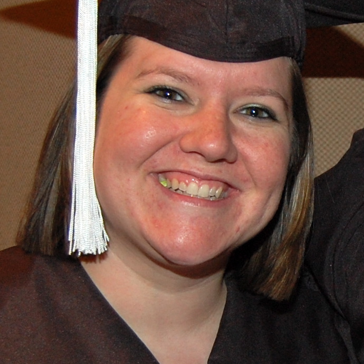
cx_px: 414
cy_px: 262
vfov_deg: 15.6
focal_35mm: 111
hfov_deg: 15.2
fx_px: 1321
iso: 400
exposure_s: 1/60
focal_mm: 20
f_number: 4
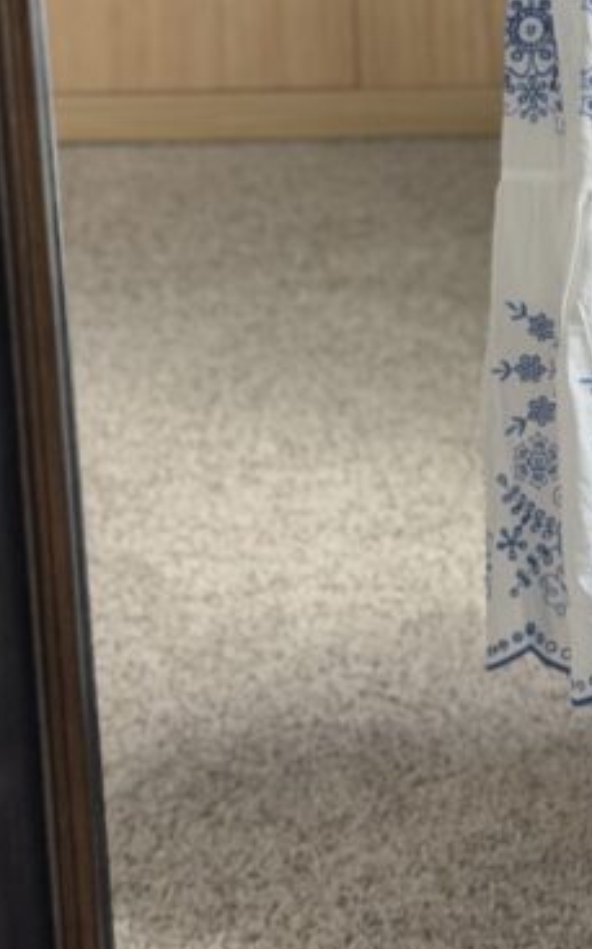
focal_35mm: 142
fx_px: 3670
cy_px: -253
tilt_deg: -19.3
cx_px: 814
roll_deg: +2.4
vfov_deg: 14.2
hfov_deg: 9.0
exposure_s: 1/104
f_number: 1.78
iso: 100
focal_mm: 6.76
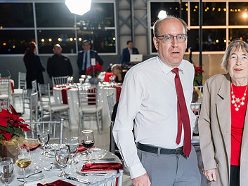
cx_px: 203
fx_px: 430
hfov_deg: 31.2
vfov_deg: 24.4
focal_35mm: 60
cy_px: 115
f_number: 2.8
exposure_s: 1/250
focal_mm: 38
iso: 3200
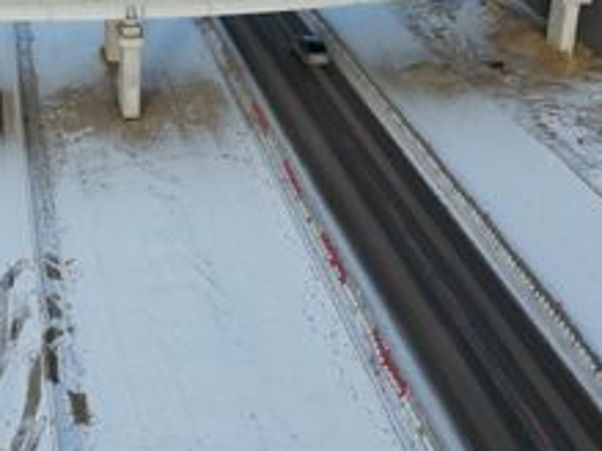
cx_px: 100
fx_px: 1182
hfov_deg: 27.9
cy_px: -3
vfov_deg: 20.9
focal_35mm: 68
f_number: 1.7
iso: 120
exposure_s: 1/2000
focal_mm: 6.72
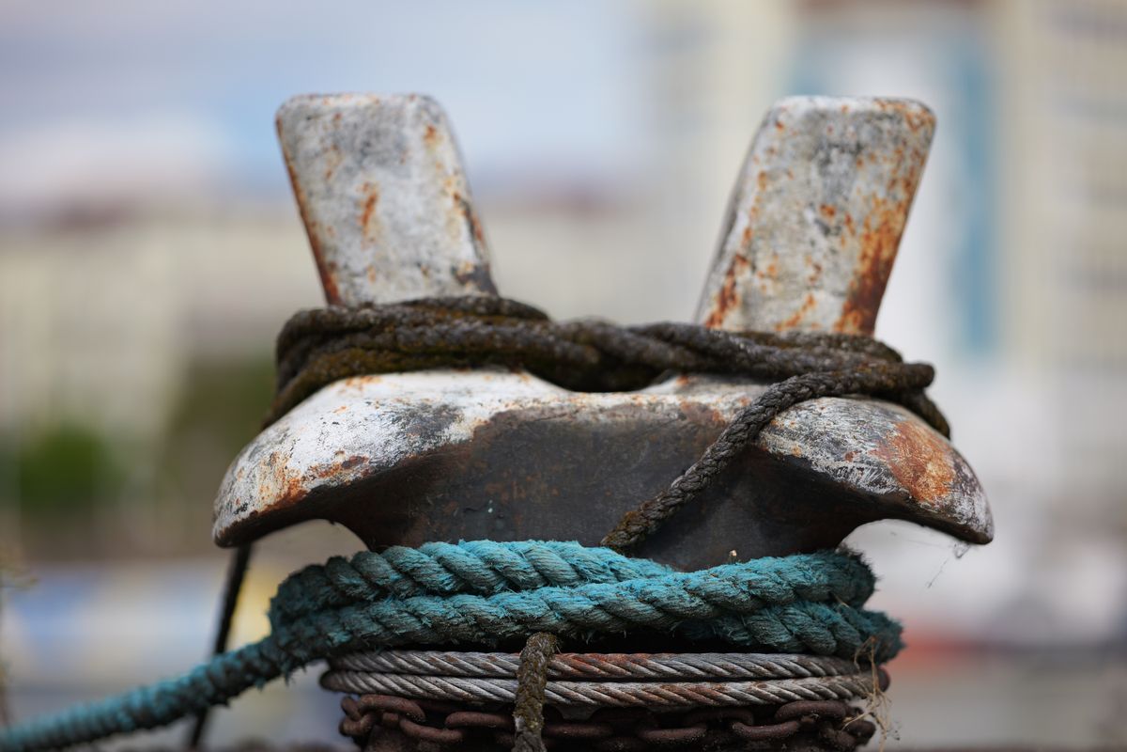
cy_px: 376
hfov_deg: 23.9
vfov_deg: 16.1
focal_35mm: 85
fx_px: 2661
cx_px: 564
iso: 100
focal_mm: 85
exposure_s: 1/8000
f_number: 1.2
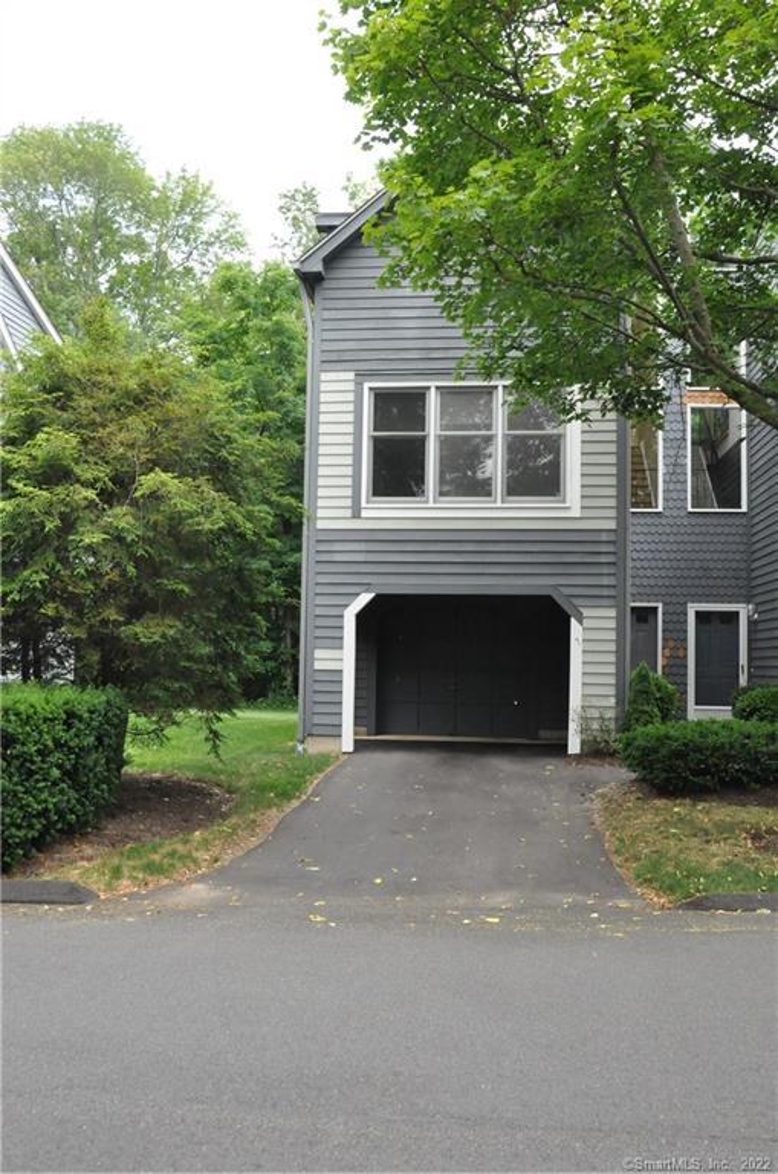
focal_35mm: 33
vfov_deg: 57.3
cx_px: 389
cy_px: 587
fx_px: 1074
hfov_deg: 39.8
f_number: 10
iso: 1600
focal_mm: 22
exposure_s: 1/400
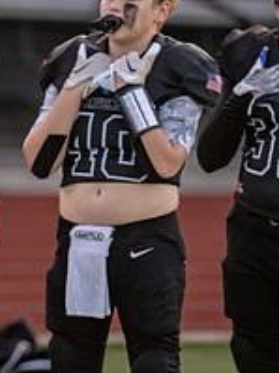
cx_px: -127
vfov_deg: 3.6
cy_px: 152
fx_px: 5981
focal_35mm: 556
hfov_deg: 2.7
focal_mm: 185
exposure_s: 1/640
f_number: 2.8
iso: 200
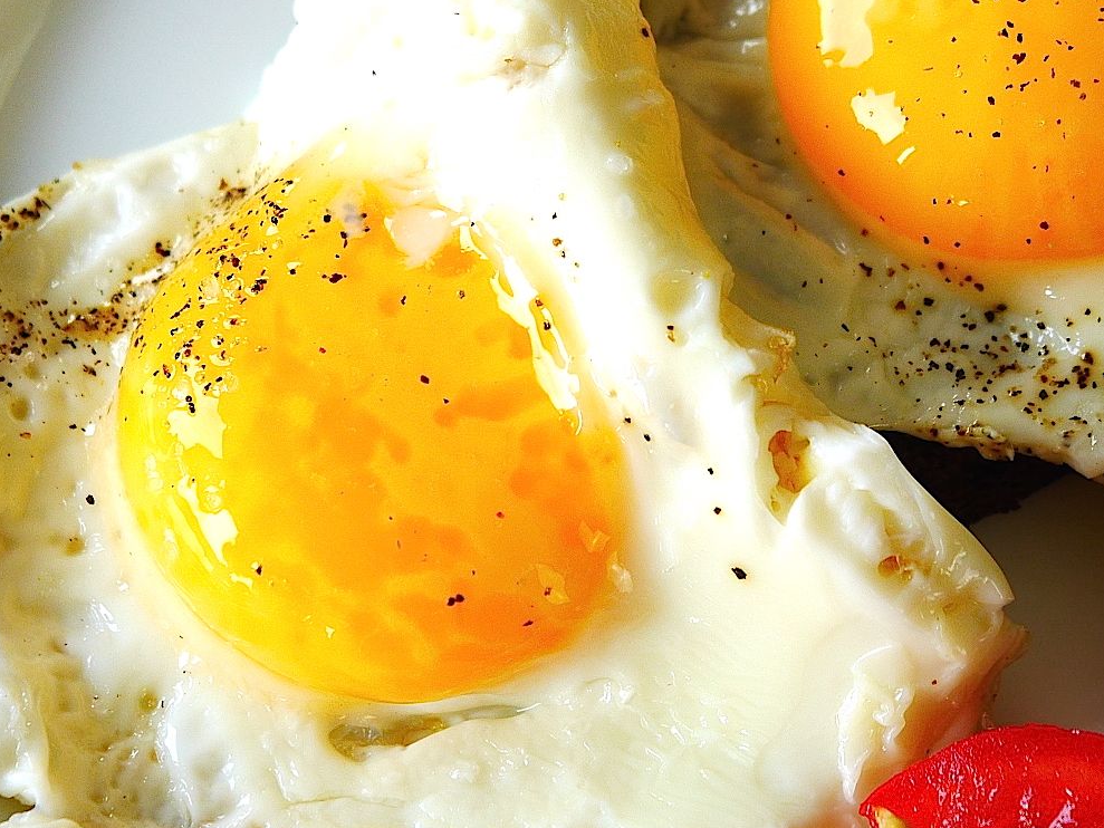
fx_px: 6028
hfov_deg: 10.5
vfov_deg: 7.9
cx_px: 764
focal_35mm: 189
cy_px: 315
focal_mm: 40
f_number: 3.5
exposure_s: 1/160
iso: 200
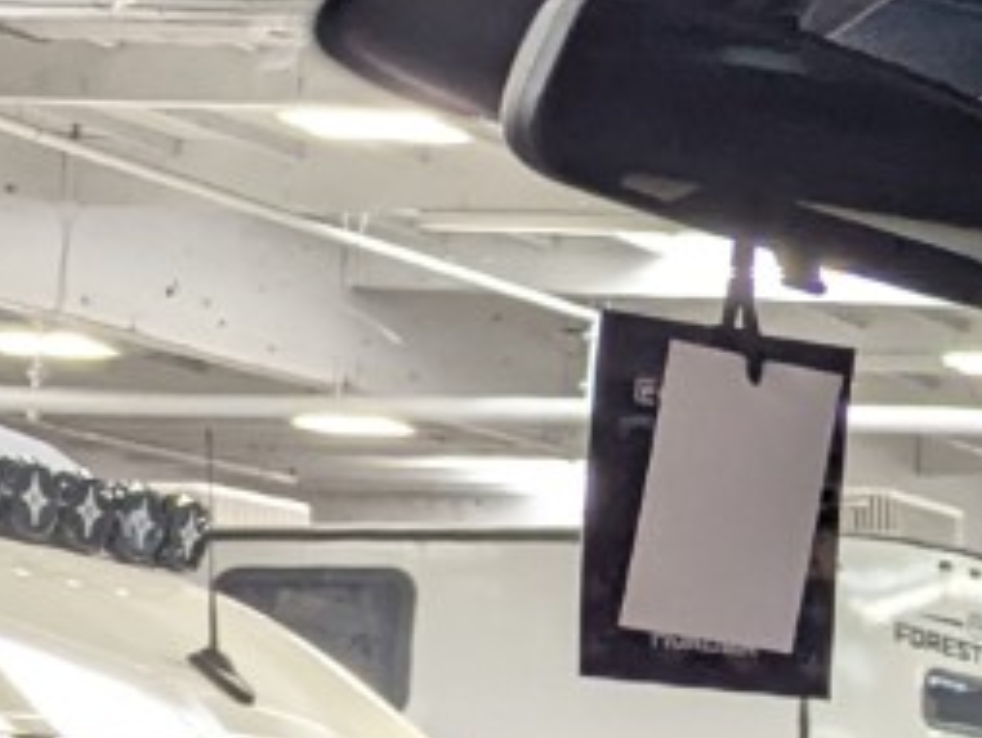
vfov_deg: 11.2
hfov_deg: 11.2
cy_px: 653
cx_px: 2677
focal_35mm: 132
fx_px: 3748
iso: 278
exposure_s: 1/120
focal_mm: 6.81
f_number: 1.85
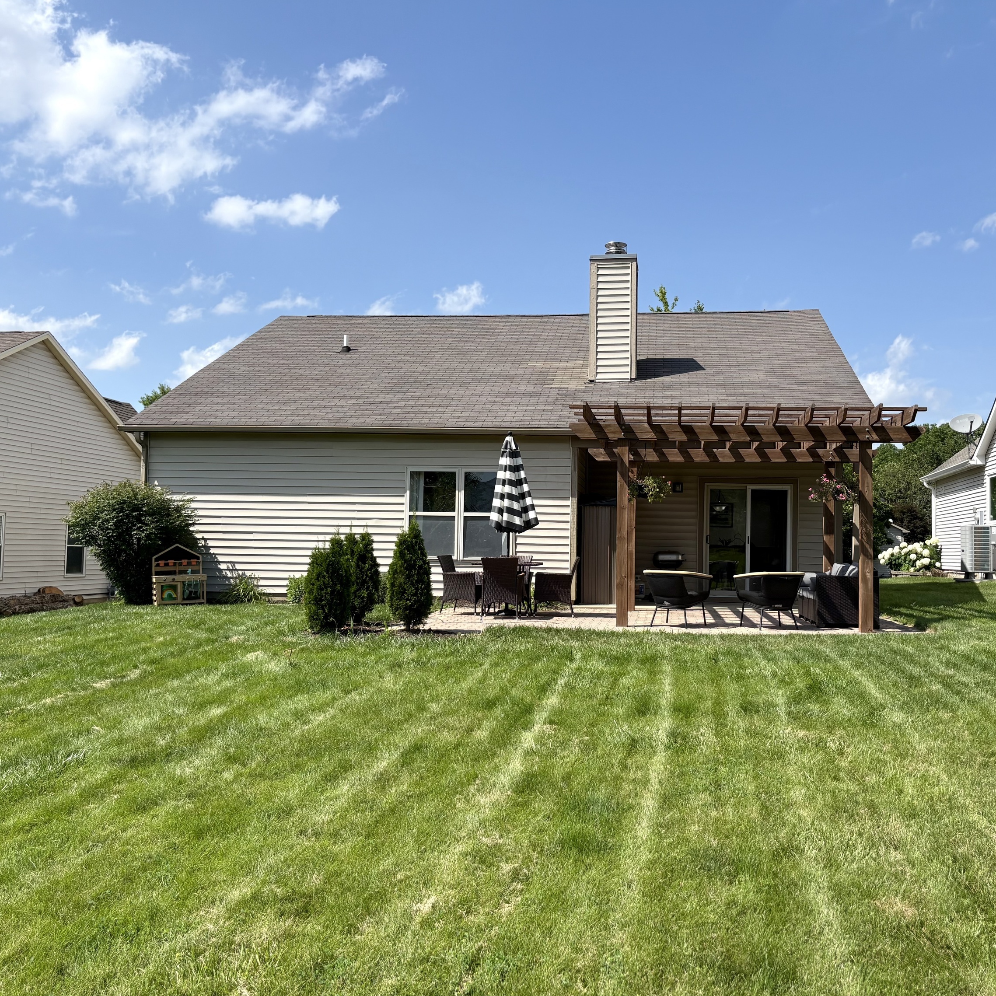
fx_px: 1009
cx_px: 535
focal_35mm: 31
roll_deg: -0.5
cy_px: 496
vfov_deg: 52.5
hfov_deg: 52.5
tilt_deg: +3.1
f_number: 1.6
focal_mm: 5.96
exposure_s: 1/3448
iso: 50
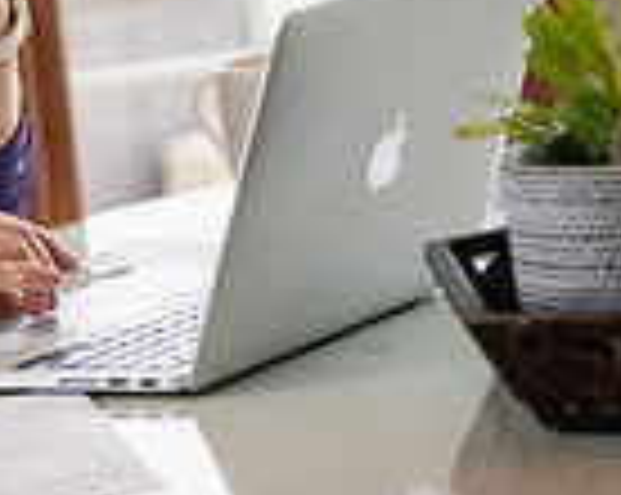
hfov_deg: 8.1
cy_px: 7
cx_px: -117
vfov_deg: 6.5
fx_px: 4350
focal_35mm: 237
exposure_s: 1/200
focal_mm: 60
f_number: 2.8
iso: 400
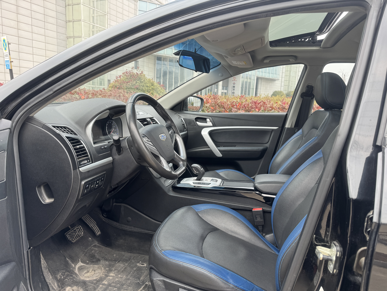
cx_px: 194
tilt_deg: -7.3
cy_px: 146
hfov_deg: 71.6
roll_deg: -1.5
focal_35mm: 24
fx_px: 268
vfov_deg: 56.8
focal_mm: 6.76
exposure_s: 1/399
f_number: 1.78
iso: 80
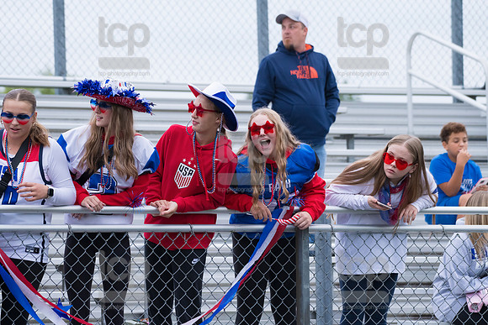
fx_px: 2712
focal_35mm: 200
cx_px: 244
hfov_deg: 10.3
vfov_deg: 6.9
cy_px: 162
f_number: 5.6
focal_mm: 200
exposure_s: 1/640
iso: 1250
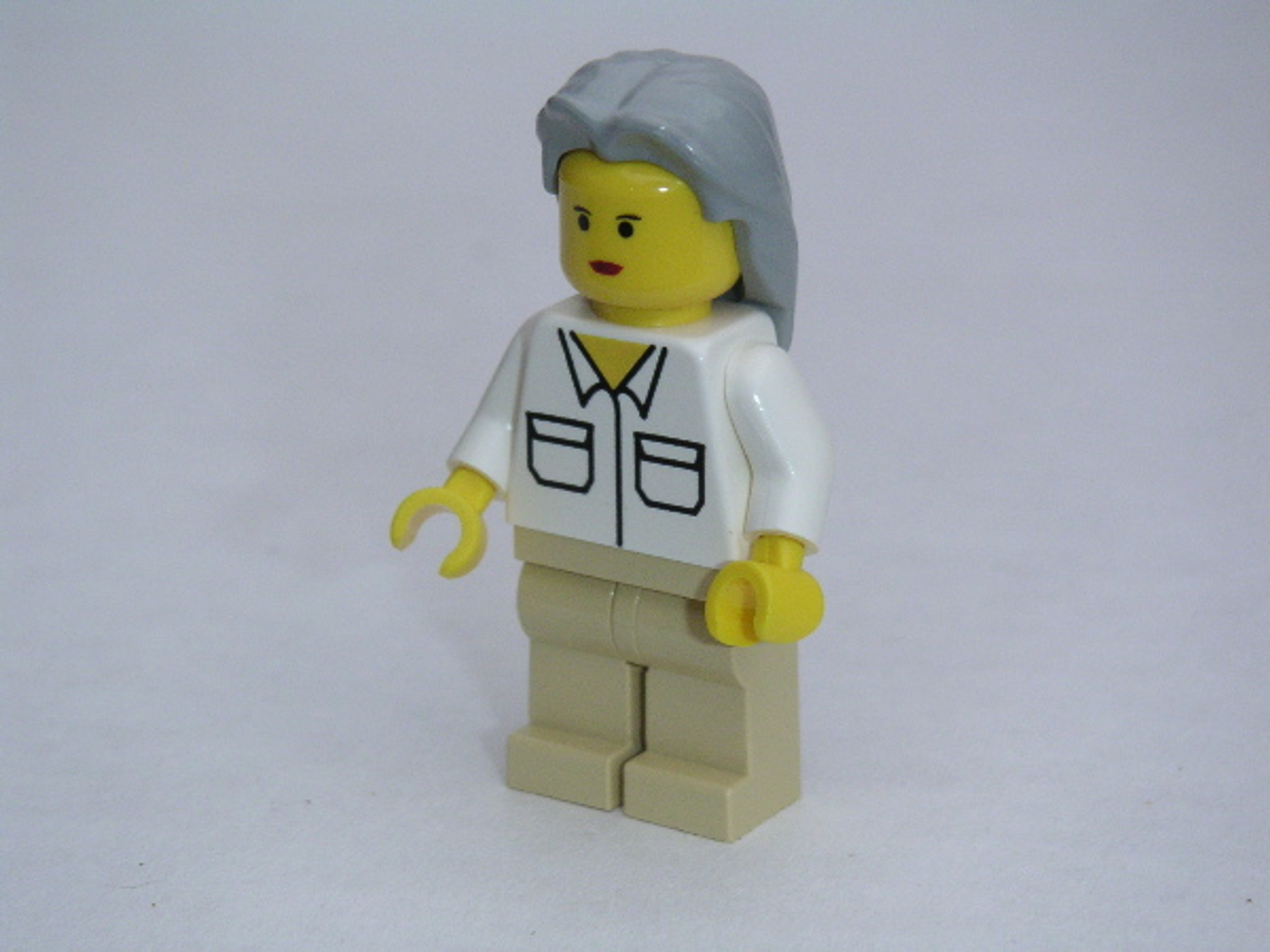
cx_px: 635
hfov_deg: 17.7
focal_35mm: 111
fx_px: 4072
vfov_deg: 13.3
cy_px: 476
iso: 160
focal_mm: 17.1
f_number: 8
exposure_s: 1/500
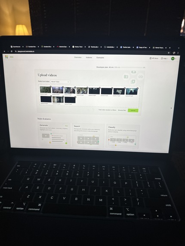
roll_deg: -1.4
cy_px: 123
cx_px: 92
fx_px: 171
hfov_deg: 56.8
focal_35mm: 24
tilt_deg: -24.3
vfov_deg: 71.6
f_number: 1.78
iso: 160
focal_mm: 6.86
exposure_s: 1/120
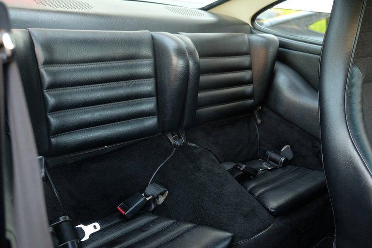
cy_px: 124
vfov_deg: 42.3
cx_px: 186
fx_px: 320
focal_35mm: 31
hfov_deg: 60.3
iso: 800
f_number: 3.2
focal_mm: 20.5
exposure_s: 1/42
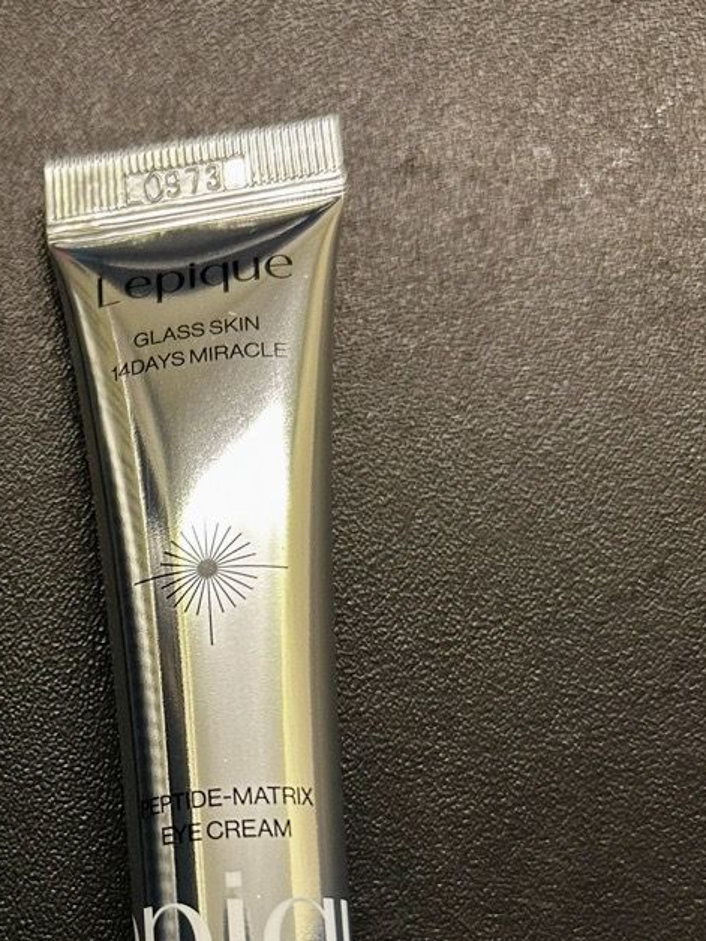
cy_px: 743
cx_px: 30
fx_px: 1441
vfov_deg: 35.1
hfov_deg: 26.3
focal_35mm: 53
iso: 250
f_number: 1.5
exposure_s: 1/50
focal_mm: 5.7
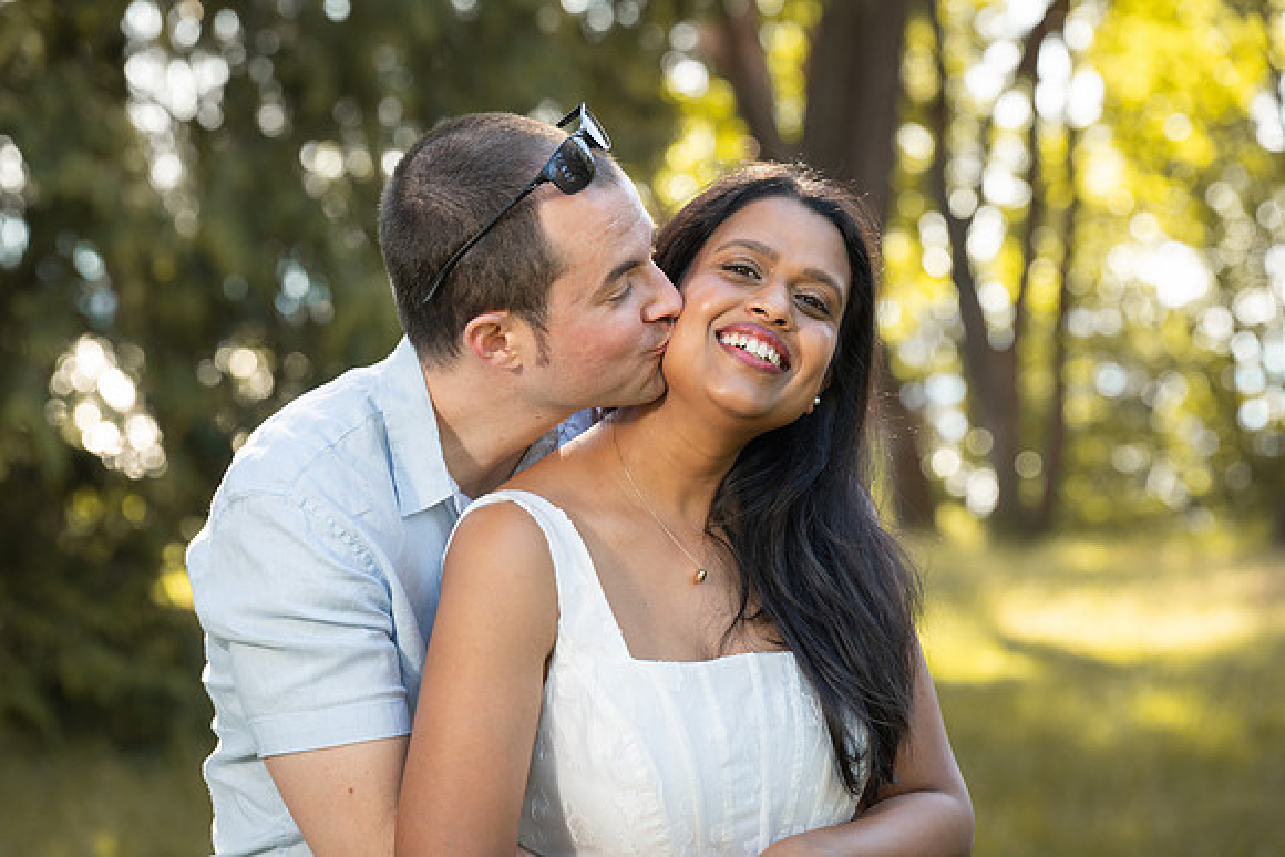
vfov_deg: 10.9
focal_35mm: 126
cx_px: 642
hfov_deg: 16.3
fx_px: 4498
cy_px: 428
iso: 500
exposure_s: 1/200
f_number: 5.6
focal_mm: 126
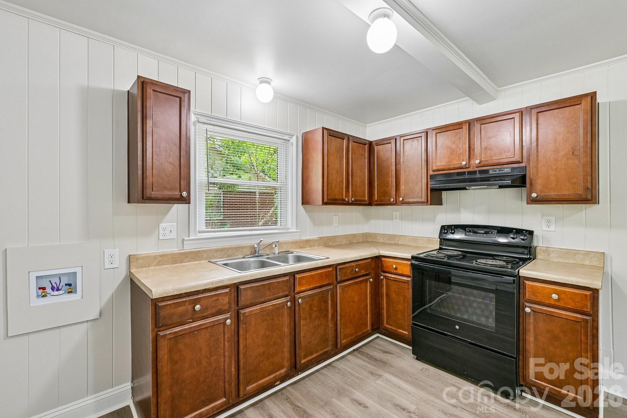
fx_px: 270
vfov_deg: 75.5
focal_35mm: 16
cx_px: 314
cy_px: 209
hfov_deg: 98.5
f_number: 8
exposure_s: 1/8
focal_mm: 15.5
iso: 400
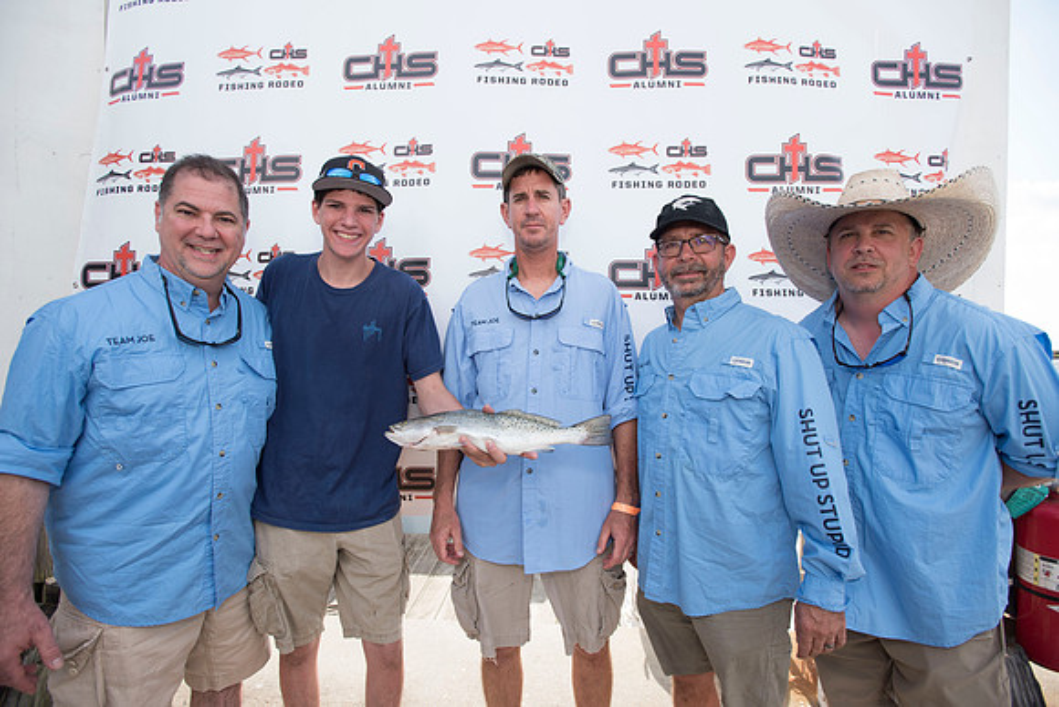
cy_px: 354
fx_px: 500
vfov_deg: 70.5
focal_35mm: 17
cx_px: 530
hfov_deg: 93.3
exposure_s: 1/640
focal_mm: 17
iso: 250
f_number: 4.5
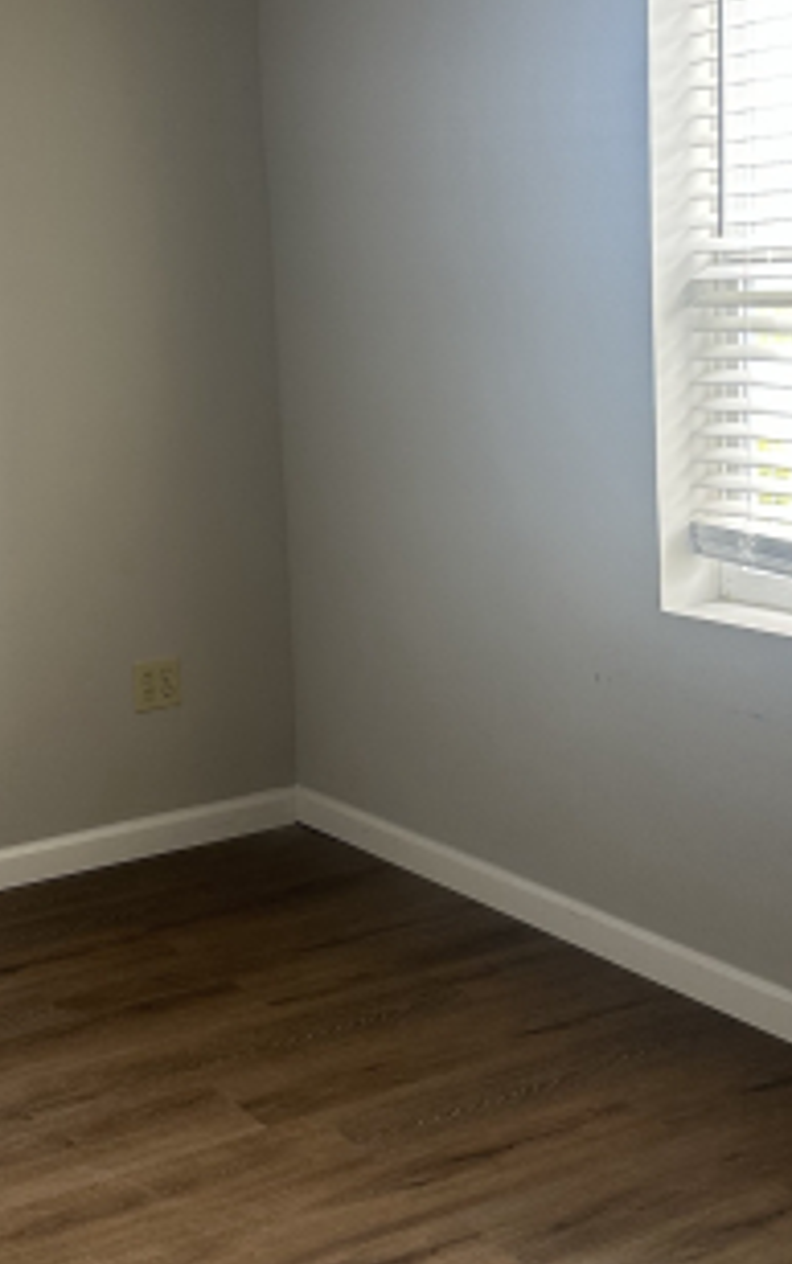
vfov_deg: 36.7
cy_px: 507
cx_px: 213
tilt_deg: -6.4
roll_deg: +3.3
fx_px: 1896
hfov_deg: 23.4
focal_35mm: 55
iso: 125
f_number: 1.78
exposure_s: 1/121
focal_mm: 6.86
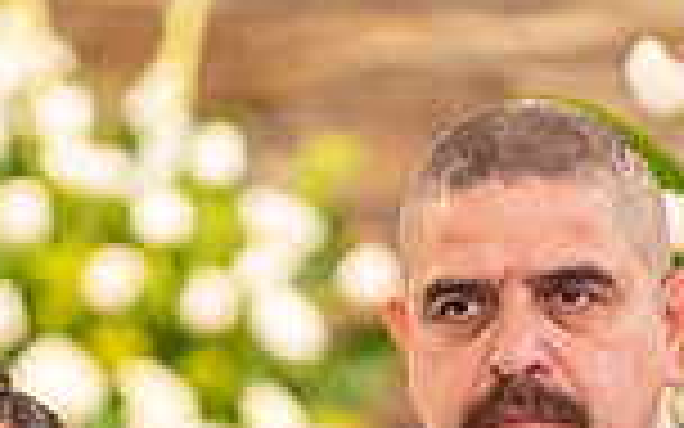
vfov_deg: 2.1
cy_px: 752
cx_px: 509
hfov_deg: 3.3
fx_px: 11837
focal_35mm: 635
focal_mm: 140
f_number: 2.8
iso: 2000
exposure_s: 1/160
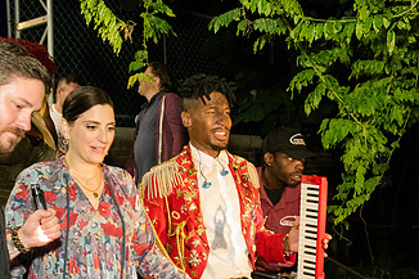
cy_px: 227
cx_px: 218
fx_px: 663
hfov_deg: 35.1
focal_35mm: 57
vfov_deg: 23.4
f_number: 3.2
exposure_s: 1/200
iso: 6400
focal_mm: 32
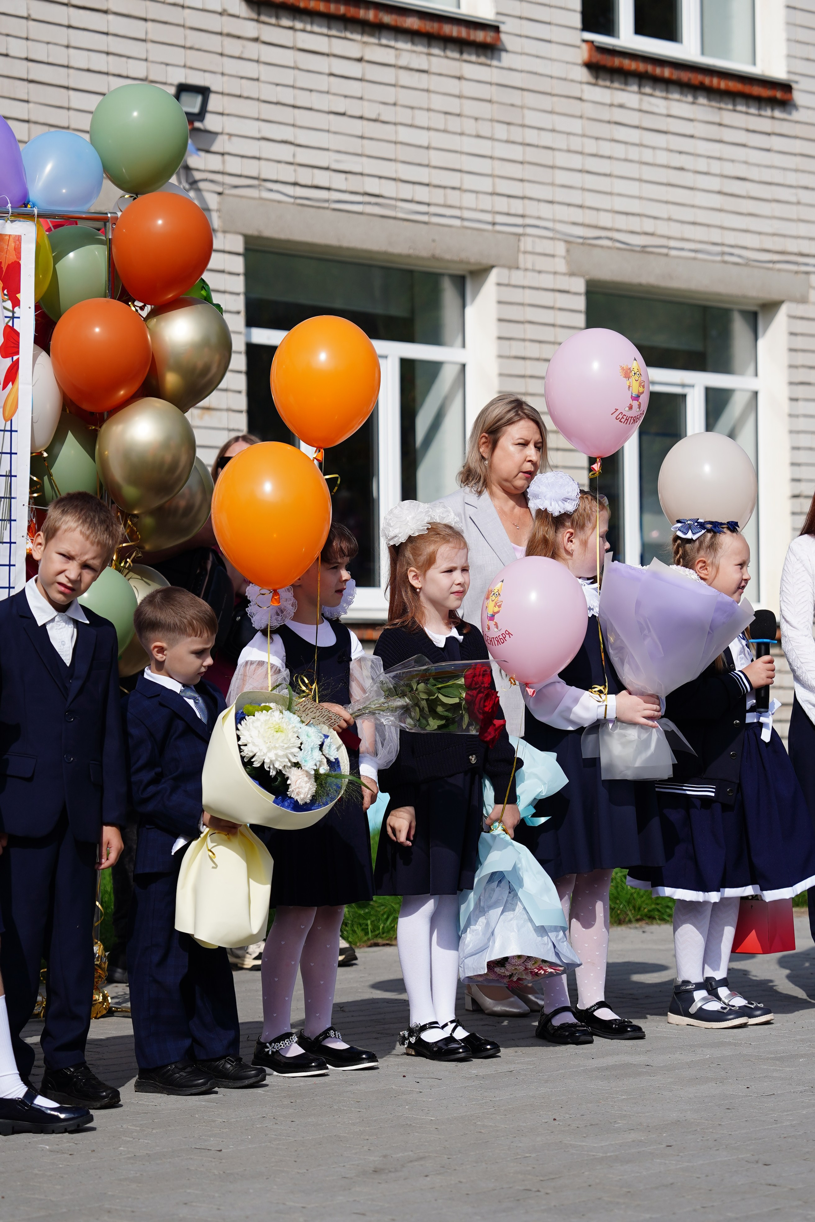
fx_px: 3396
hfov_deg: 13.7
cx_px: 408
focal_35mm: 100
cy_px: 611
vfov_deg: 20.4
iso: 100
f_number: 3.2
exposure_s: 1/2000
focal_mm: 67
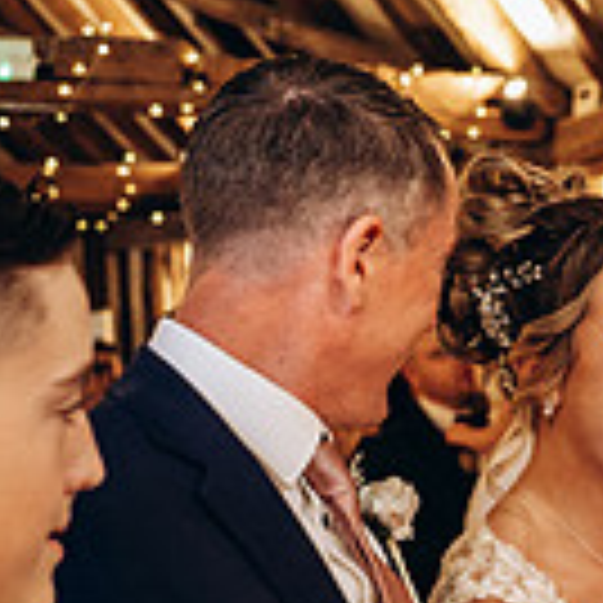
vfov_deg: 18.5
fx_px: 1813
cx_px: 720
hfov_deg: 18.0
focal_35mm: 92
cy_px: 569
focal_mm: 25
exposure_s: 1/100
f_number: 2.8
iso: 2000
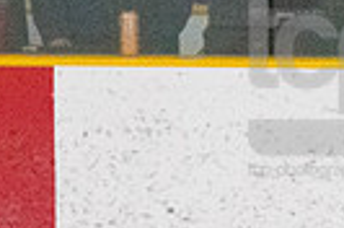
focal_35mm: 1012
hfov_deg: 2.0
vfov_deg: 1.4
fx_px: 9647
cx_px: 693
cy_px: 443
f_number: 5
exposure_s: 1/1600
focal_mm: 155
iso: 8000
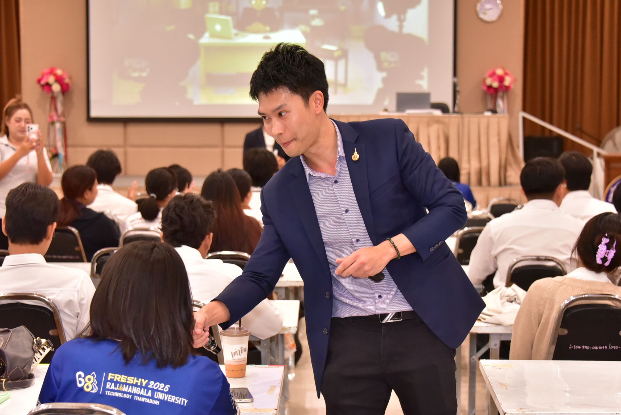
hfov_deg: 27.0
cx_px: 323
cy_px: 218
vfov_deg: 18.2
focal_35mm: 75
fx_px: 1294
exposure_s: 1/200
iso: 5000
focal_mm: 70
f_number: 5.6
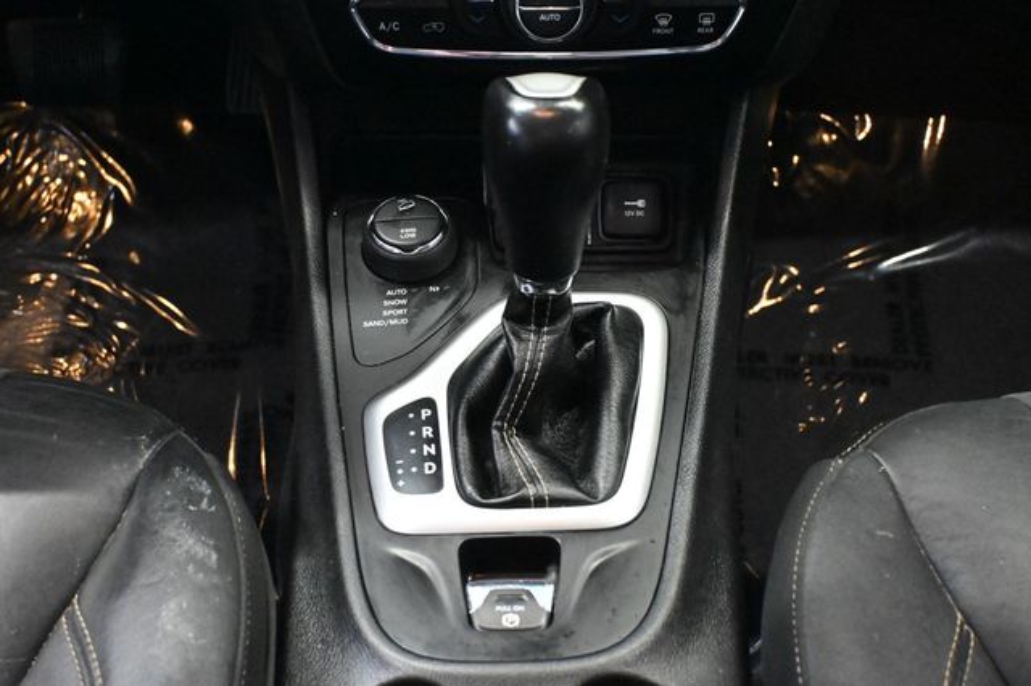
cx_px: 516
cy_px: 343
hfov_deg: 38.9
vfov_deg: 26.5
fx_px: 1460
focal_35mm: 51
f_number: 5
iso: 12800
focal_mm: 34
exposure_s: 1/50
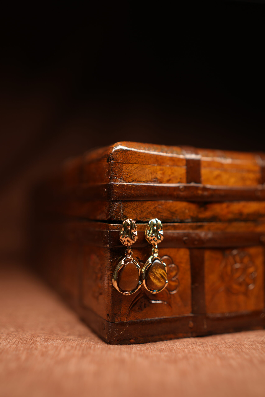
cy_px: 198
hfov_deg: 37.9
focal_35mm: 35
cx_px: 132
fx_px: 386
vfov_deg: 54.4
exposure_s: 1/160
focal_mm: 35
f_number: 2
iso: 100
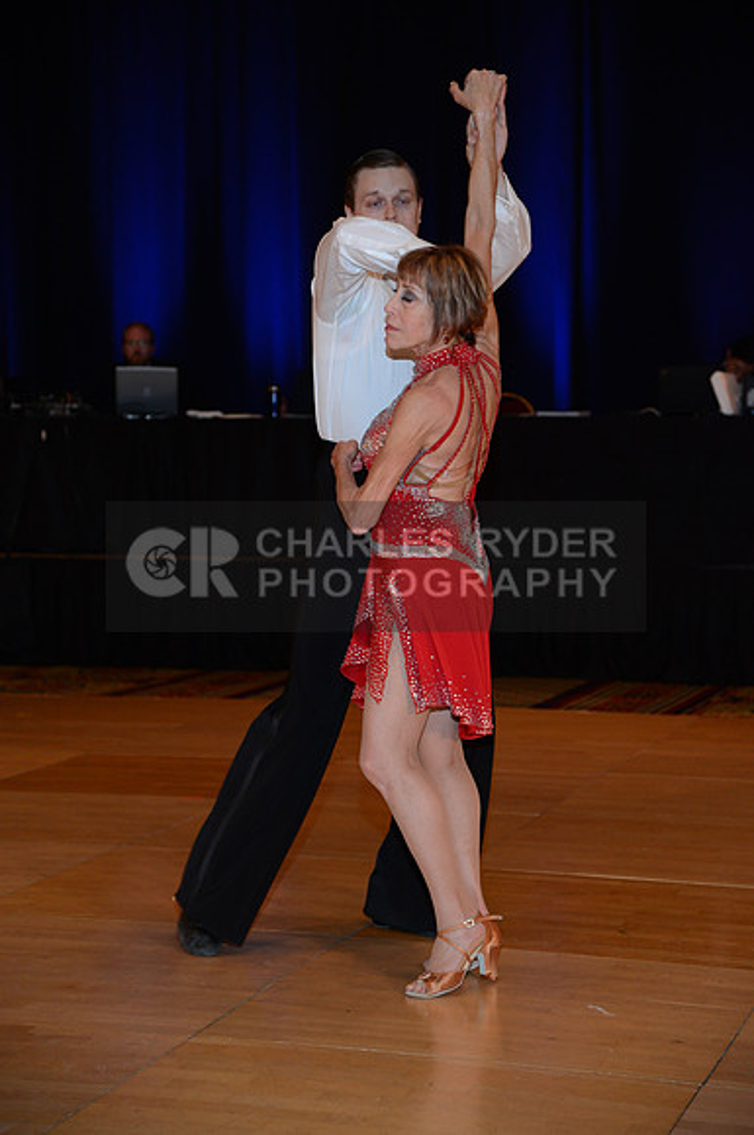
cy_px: 568
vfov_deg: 26.0
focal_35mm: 78
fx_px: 2458
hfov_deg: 17.4
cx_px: 377
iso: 2000
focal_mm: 78
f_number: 4.5
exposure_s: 1/200
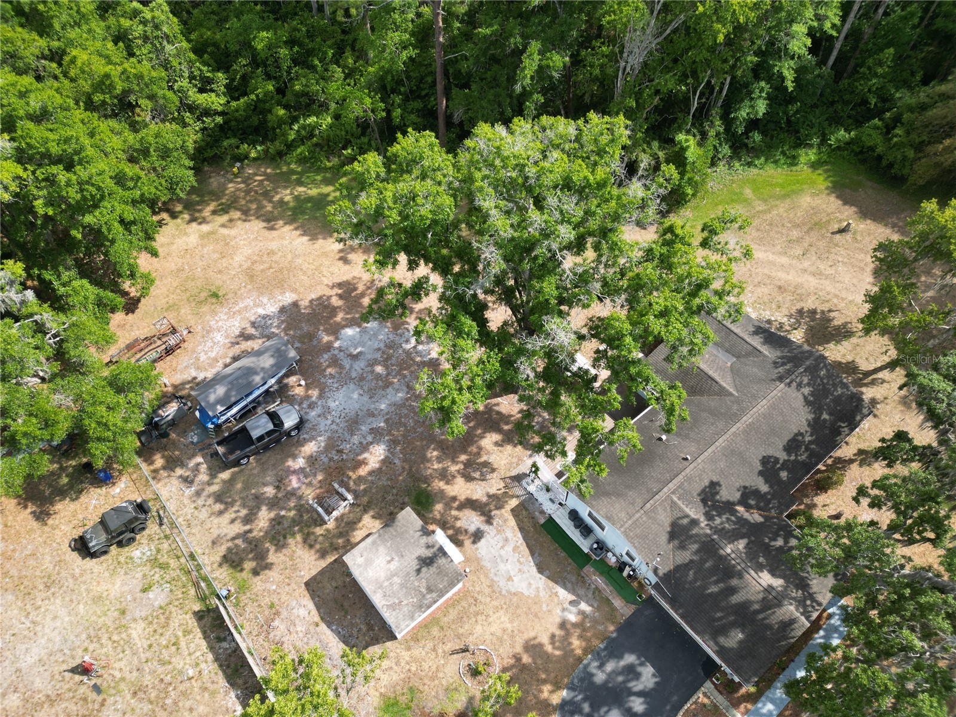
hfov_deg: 71.6
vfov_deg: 56.8
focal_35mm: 24
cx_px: 478
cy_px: 358
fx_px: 663
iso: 110
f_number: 1.7
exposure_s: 1/1250
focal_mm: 6.72
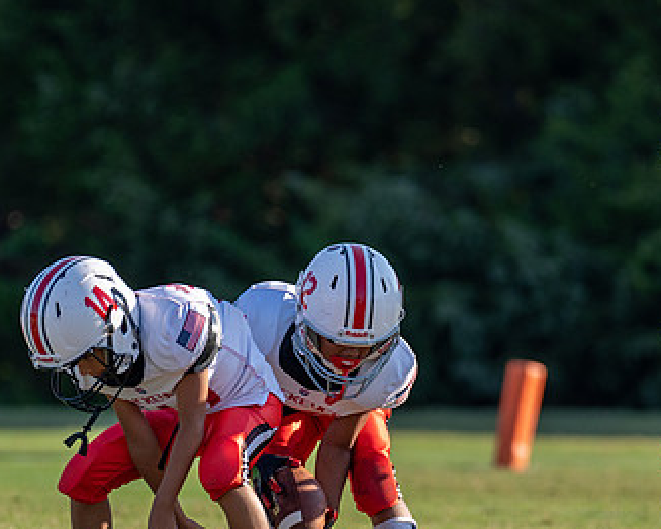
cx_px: 344
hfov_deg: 3.0
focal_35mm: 637
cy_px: 406
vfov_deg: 2.4
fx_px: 12469
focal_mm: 200
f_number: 2.8
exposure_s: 1/1250
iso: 100
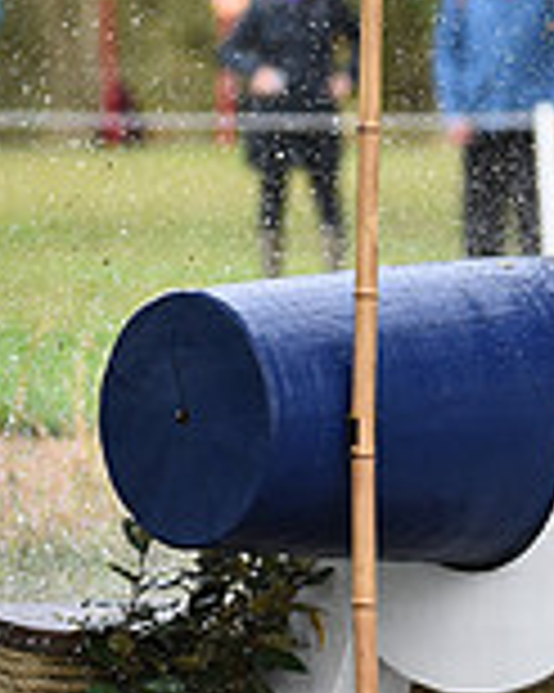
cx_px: 1153
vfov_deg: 2.7
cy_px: -94
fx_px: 14525
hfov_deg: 2.2
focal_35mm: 708
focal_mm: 200
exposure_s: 1/1000
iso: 1800
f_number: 4.5
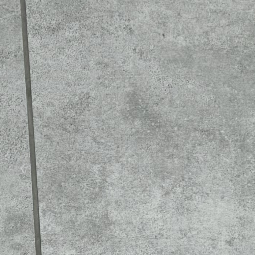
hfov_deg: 8.9
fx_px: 1450
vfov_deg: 9.0
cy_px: 620
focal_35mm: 174
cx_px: -399
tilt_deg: -78.1
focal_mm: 6.86
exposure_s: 1/100
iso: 80
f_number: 1.78
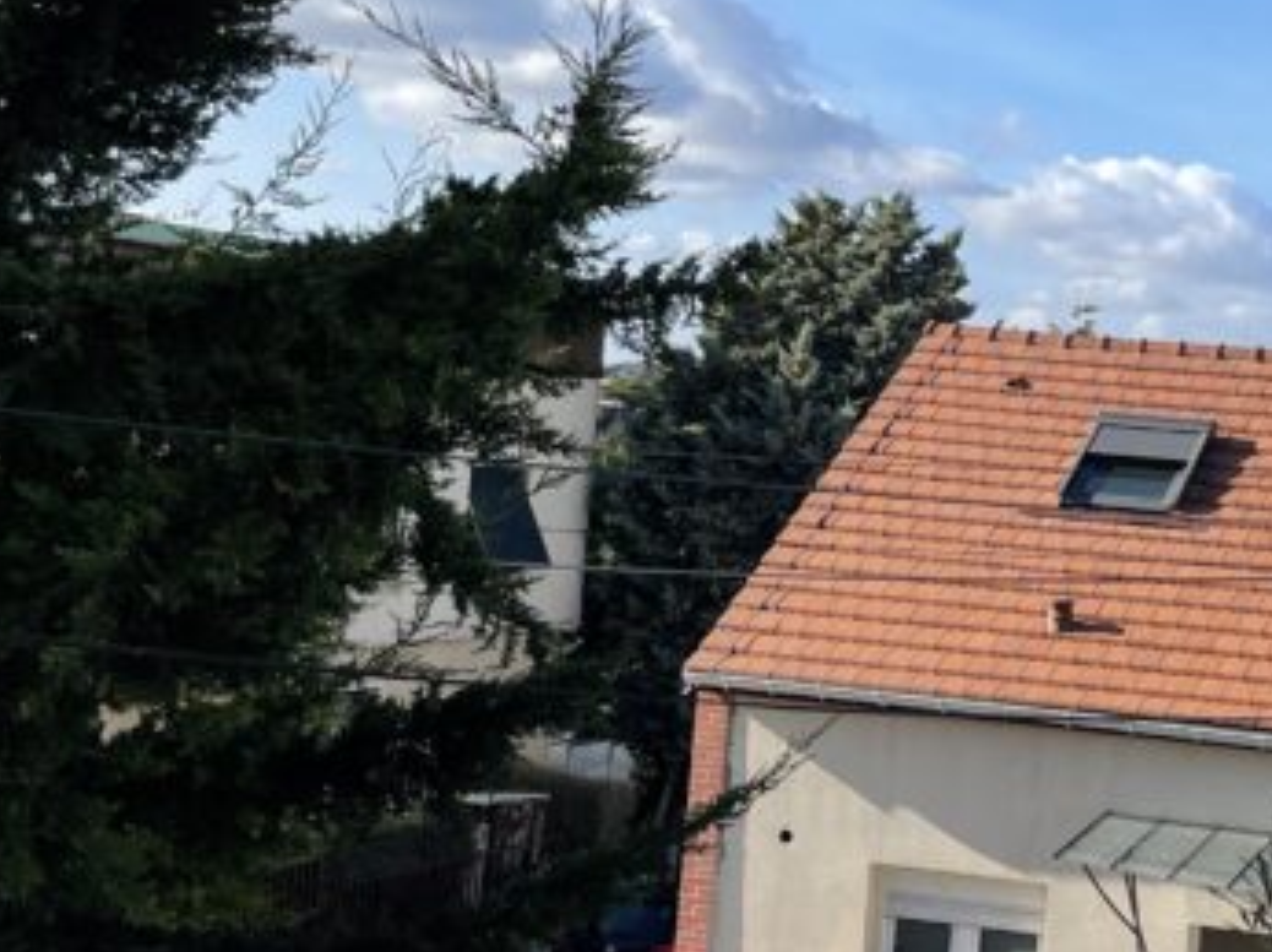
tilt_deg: +1.9
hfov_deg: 24.8
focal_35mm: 77
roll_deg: -4.1
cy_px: 320
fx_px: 2827
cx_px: 1059
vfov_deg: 19.1
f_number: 1.6
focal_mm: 5.1
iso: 32
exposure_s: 1/2857
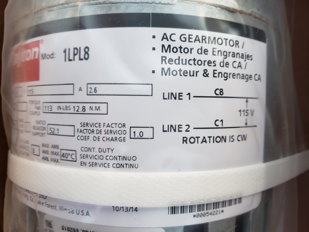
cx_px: 154
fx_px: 232
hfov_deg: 67.3
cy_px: 116
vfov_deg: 53.1
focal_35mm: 26
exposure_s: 1/50
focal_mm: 4.3
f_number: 2.4
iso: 100
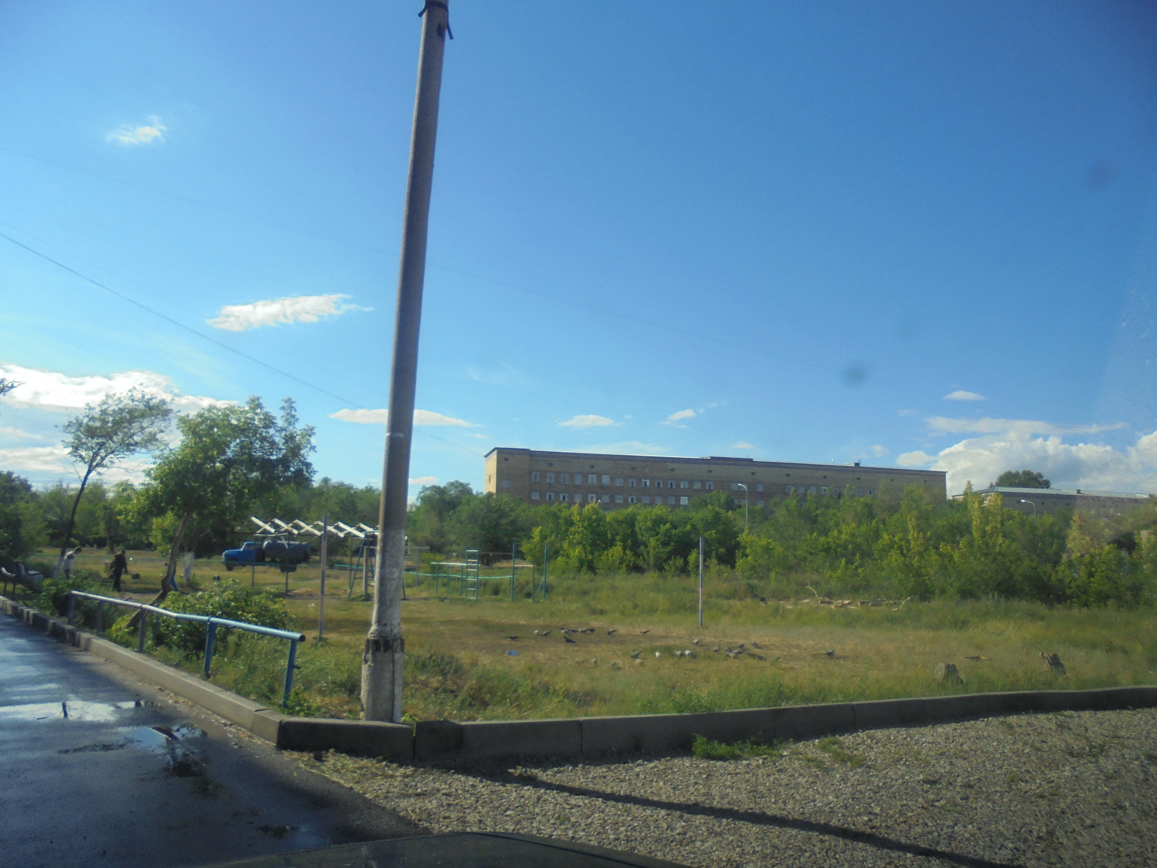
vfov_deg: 53.1
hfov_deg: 67.3
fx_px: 869
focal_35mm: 26
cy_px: 434
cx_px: 578
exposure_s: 1/1000
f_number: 3.5
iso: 100
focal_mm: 4.6
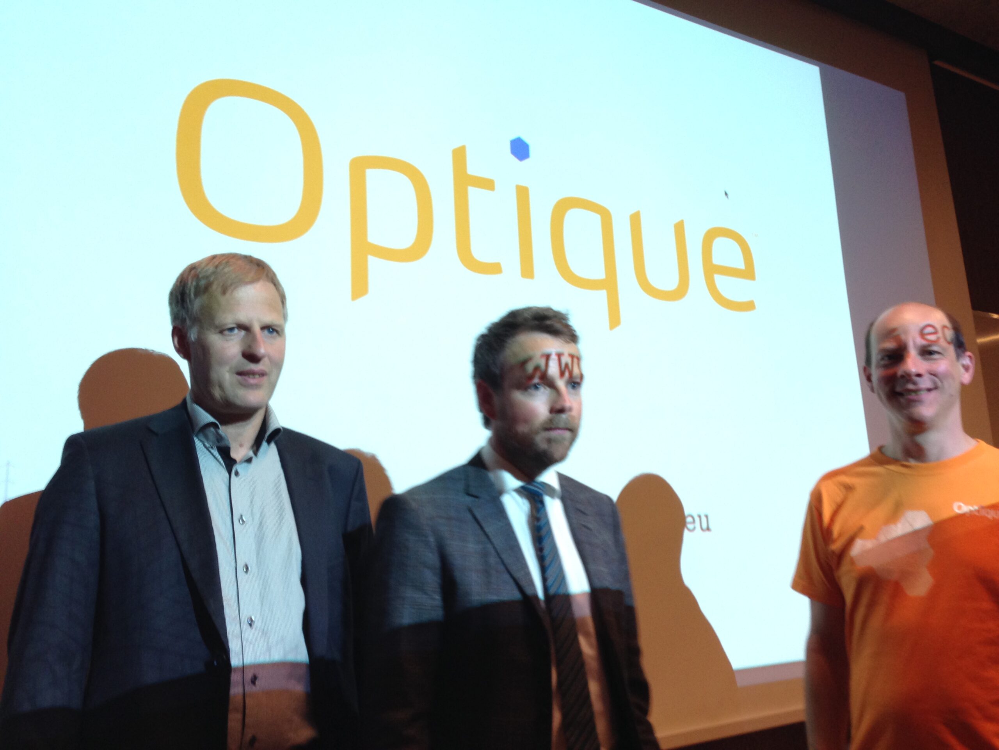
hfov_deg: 55.4
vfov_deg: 42.9
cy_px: 375
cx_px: 500
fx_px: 952
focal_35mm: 33
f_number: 2.4
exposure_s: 1/20
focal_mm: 4.12
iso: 100
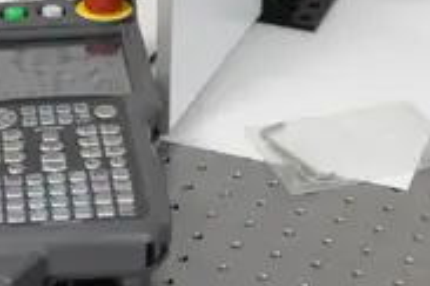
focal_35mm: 109
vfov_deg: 12.5
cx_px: 75
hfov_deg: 18.6
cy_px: 94
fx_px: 1302
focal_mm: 50
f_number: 4.5
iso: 1250
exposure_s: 1/100
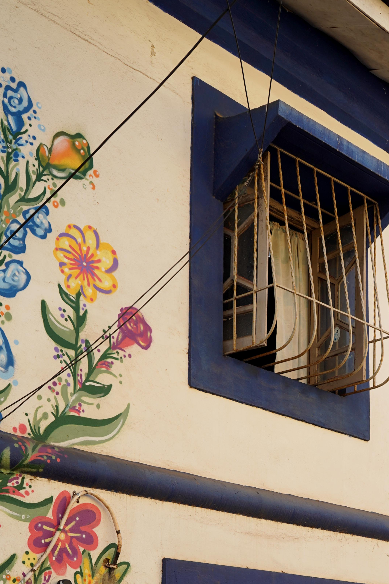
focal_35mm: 60
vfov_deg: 31.6
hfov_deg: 22.3
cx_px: 317
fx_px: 973
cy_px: 539
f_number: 5
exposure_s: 1/250
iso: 100
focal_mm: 32
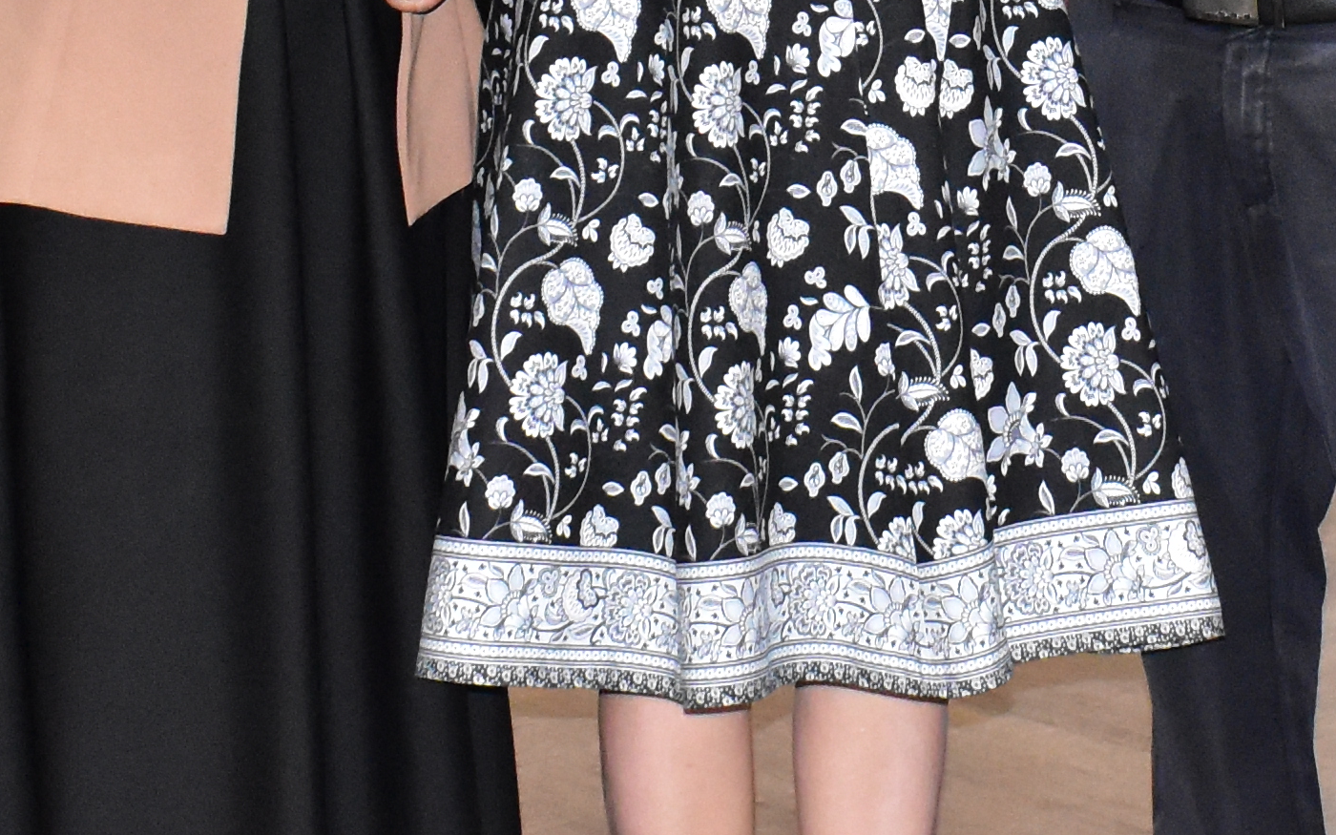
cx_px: 1097
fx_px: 4770
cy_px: -266
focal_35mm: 131
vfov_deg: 9.8
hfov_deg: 15.8
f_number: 5.6
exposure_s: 1/125
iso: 3200
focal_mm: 20
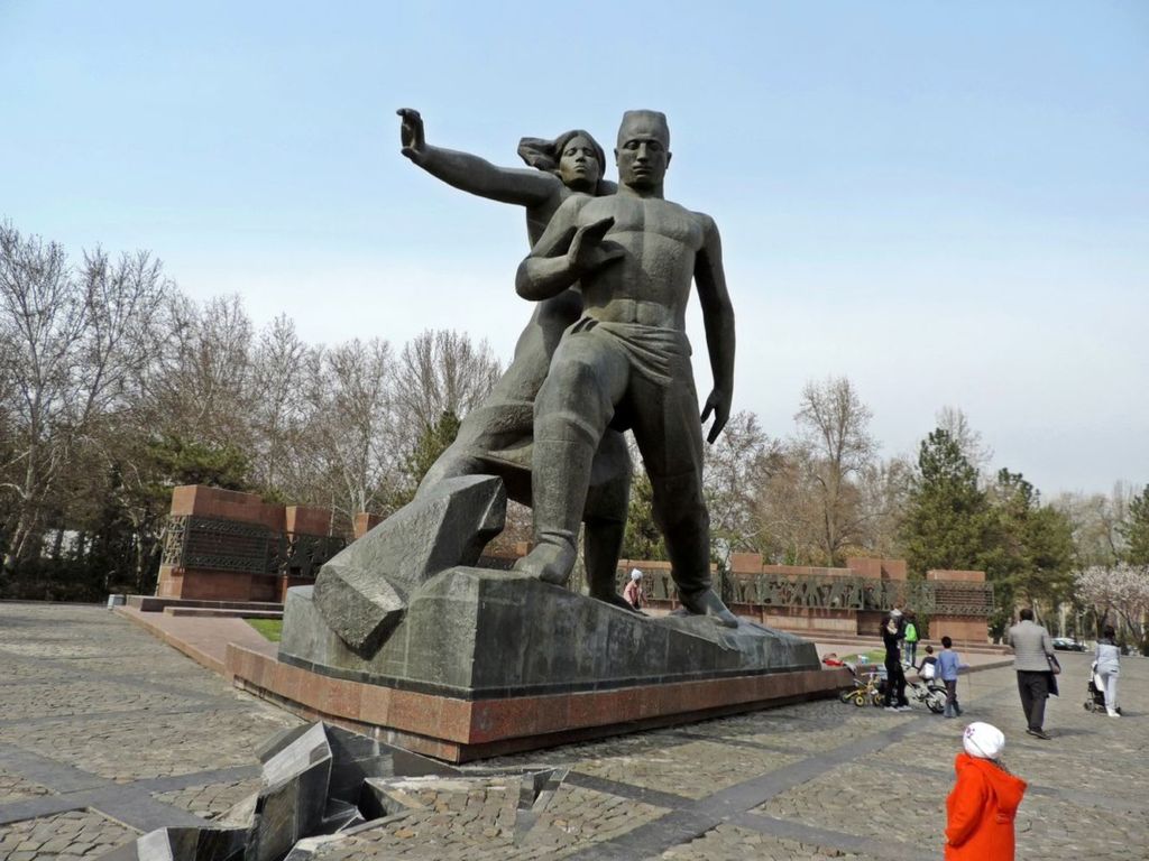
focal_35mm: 24
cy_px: 430
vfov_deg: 56.8
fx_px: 797
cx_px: 574
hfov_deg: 71.6
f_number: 3
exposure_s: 1/1000
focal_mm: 4.3
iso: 80
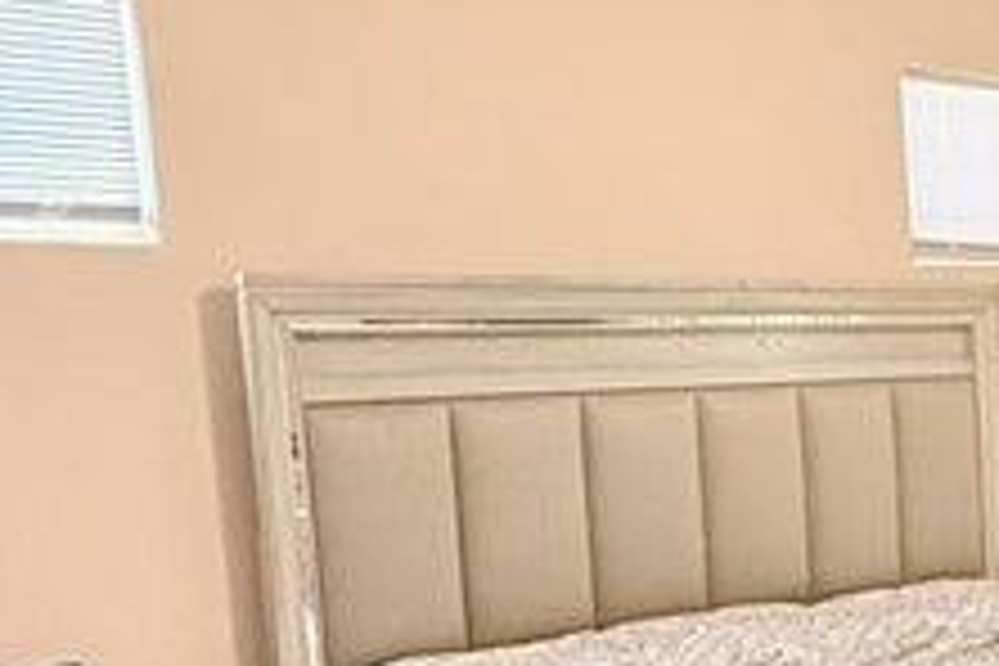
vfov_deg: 23.9
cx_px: 1375
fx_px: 1554
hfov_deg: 27.9
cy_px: 495
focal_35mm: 56
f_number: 2.2
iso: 500
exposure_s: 1/60
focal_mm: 2.22
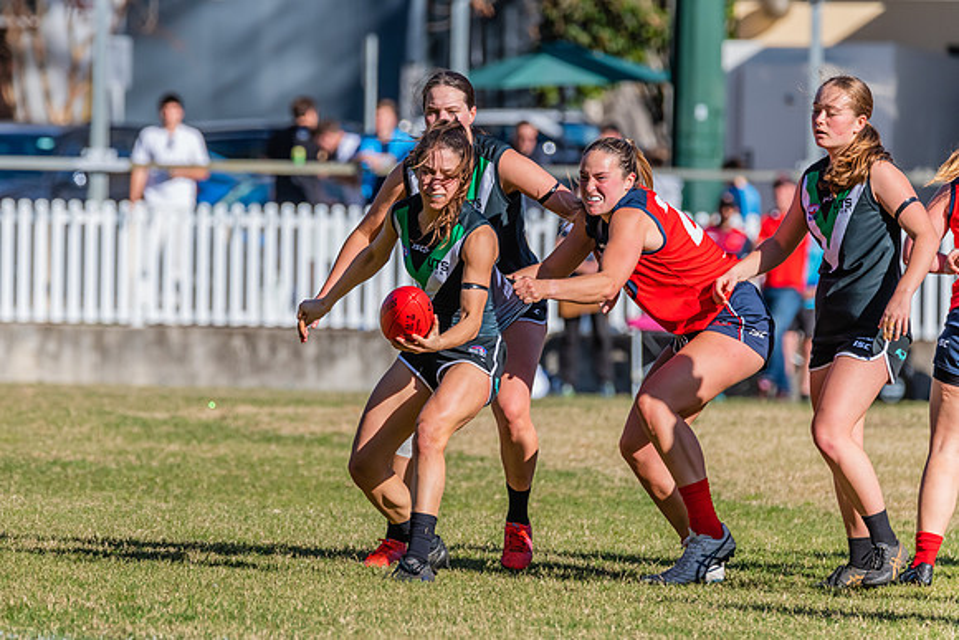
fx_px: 14098
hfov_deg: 3.9
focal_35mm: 529
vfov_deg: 2.6
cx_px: 408
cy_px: 272
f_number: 11
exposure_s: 1/1600
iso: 800
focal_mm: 460
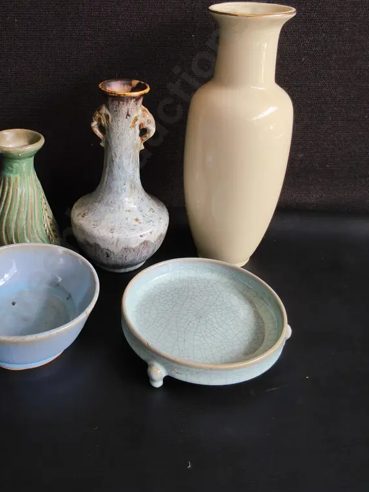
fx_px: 512
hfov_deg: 39.2
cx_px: 124
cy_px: 170
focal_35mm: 36
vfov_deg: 50.6
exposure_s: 1/114
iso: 32
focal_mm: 2.87
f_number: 2
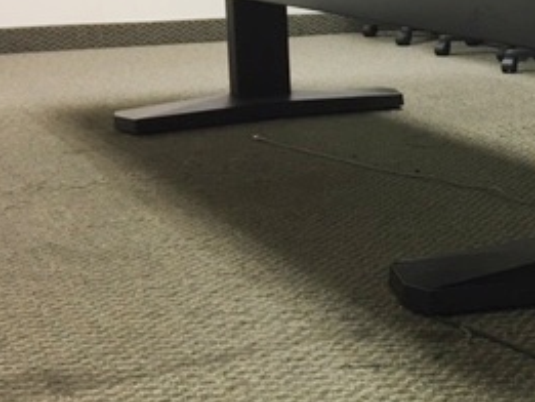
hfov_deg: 26.1
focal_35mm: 71
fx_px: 1098
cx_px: 521
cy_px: 142
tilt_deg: -10.8
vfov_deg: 20.7
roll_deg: +0.7
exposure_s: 1/30
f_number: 2.2
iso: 100
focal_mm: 4.15
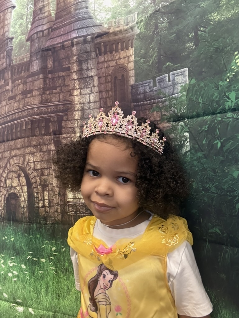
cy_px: 159
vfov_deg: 60.0
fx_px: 276
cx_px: 120
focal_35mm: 30
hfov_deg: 46.8
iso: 320
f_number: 1.9
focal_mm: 2.69
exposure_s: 1/34
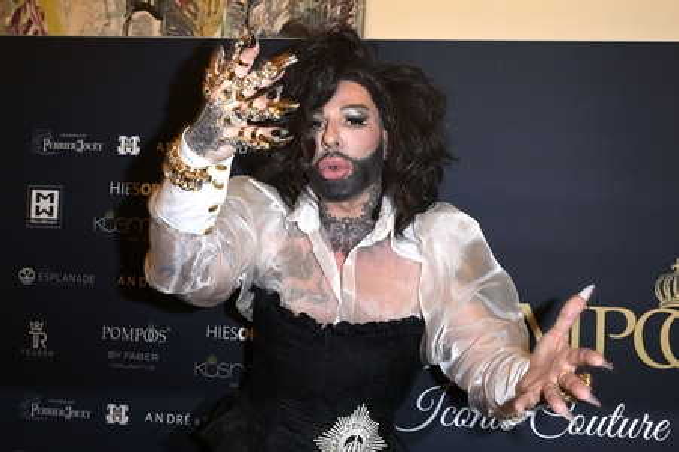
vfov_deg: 41.1
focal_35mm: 32
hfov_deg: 58.8
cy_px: 226
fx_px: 603
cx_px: 340
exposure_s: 1/160
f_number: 4.5
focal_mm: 32
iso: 800
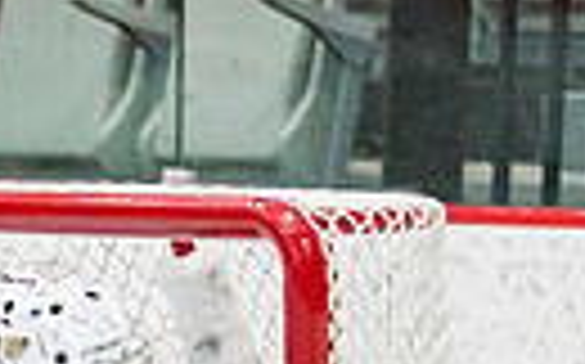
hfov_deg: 2.4
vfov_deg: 1.5
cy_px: 816
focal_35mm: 867
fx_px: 13811
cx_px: 37
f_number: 2.8
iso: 1250
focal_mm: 102
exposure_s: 1/640
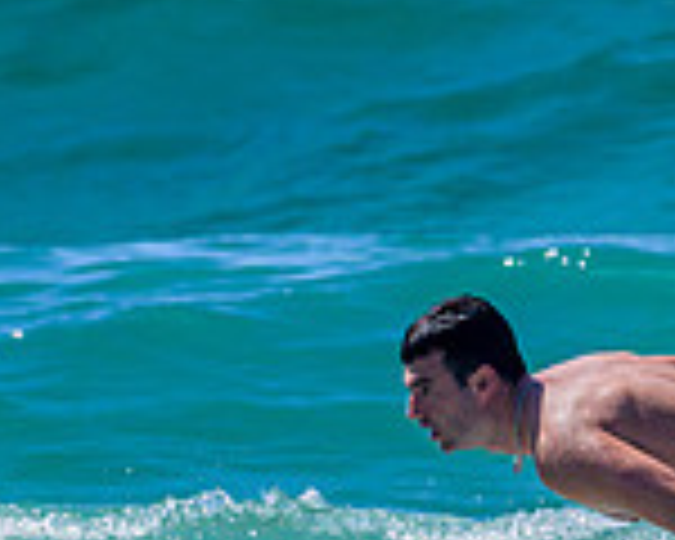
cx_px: 180
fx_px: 33382
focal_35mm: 1671
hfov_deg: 1.2
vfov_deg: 0.9
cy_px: 763
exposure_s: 1/2000
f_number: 11
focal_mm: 460
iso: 640
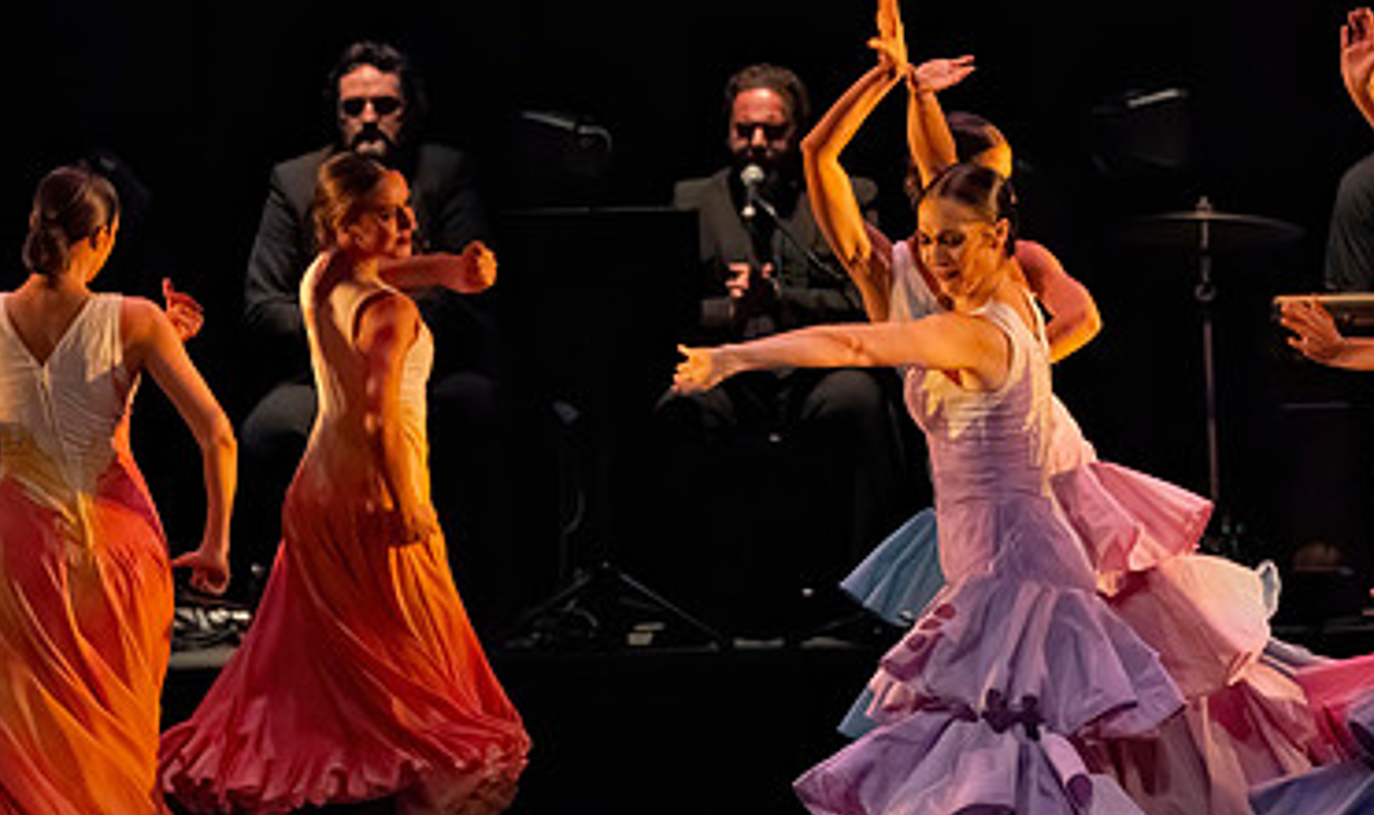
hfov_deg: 4.3
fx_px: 18459
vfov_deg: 2.5
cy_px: 602
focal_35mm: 500
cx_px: 863
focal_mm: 309
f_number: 6.3
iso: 20000
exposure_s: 1/400
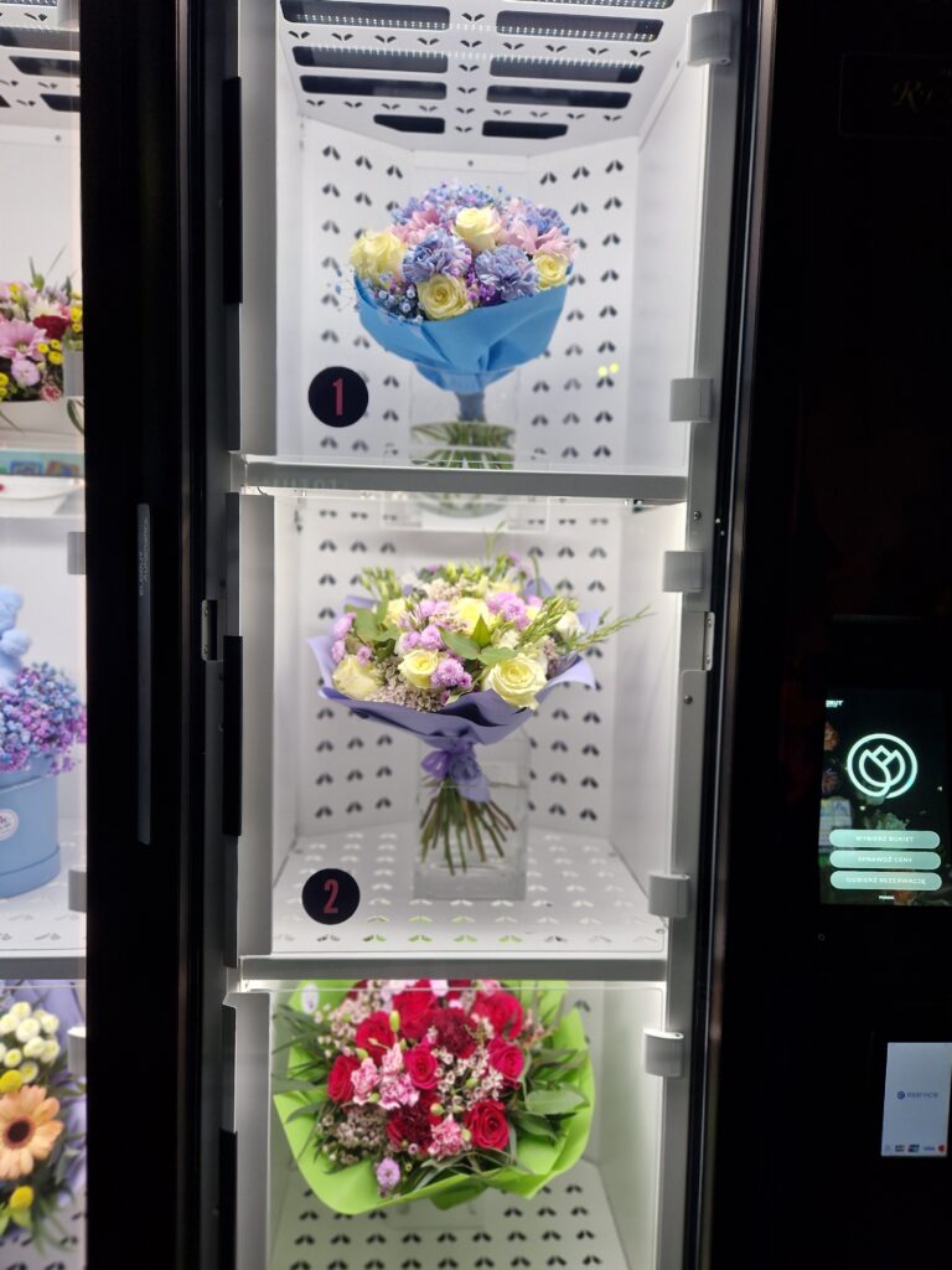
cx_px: 476
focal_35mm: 23
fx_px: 843
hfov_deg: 58.9
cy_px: 635
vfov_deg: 73.9
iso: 80
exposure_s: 1/100
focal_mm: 5.4
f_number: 1.8
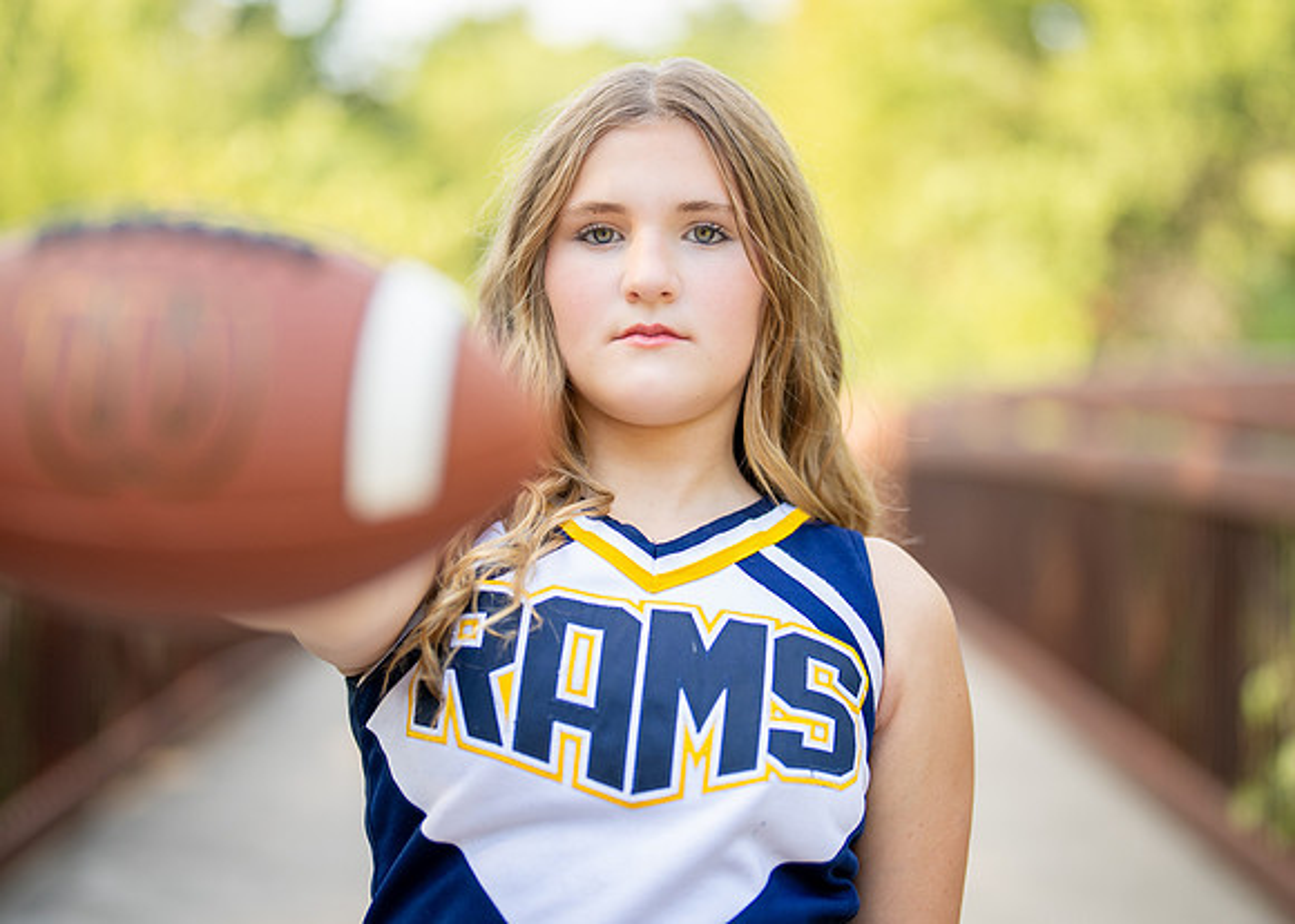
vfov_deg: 21.1
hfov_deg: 29.2
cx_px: 670
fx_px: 2485
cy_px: 419
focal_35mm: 68
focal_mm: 50
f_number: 1.2
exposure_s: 1/640
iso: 100
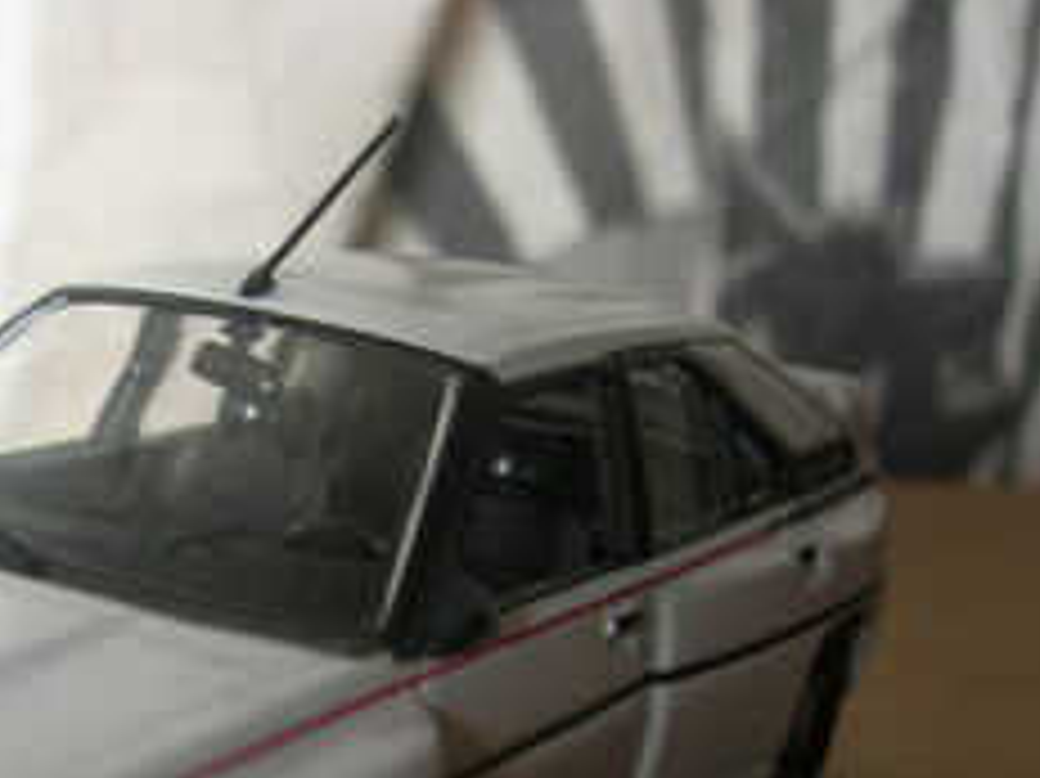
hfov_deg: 24.2
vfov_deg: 18.4
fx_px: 2372
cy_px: 657
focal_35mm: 79
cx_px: 140
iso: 64
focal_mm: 7.8
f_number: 2.8
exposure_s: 1/4.5
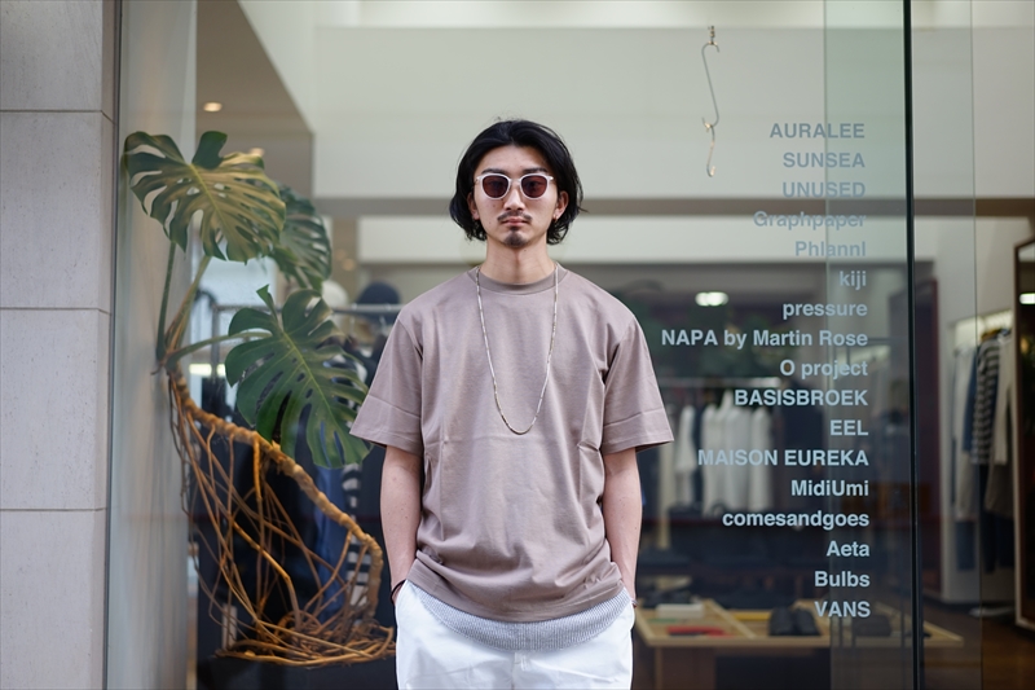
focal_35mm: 55
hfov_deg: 36.3
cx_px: 518
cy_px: 345
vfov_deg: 24.6
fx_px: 1581
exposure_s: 1/125
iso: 100
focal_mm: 55
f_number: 1.8
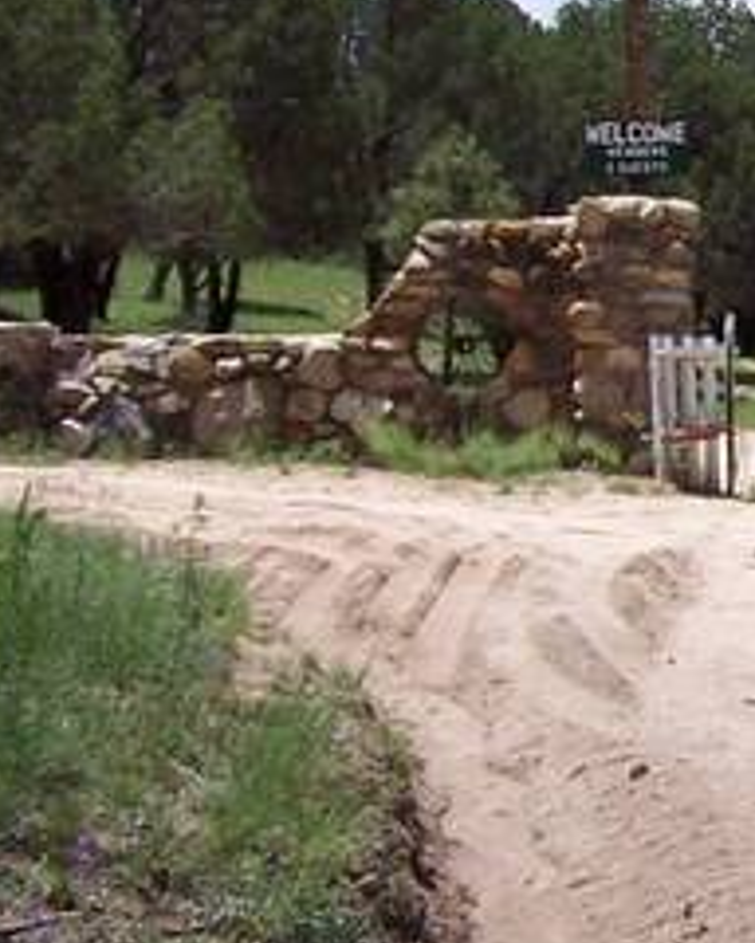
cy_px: 413
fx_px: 3491
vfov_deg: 15.4
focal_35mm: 125
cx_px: 1357
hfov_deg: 11.5
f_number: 4
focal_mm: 6.3
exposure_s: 1/750
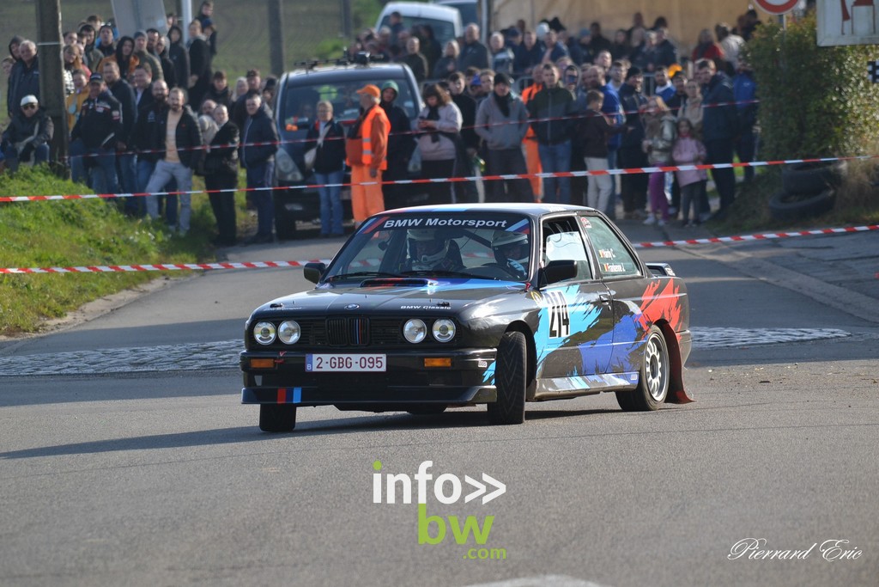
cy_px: 294
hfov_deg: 4.6
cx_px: 440
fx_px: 10988
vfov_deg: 3.1
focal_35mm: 450
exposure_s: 1/800
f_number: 6
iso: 400
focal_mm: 300
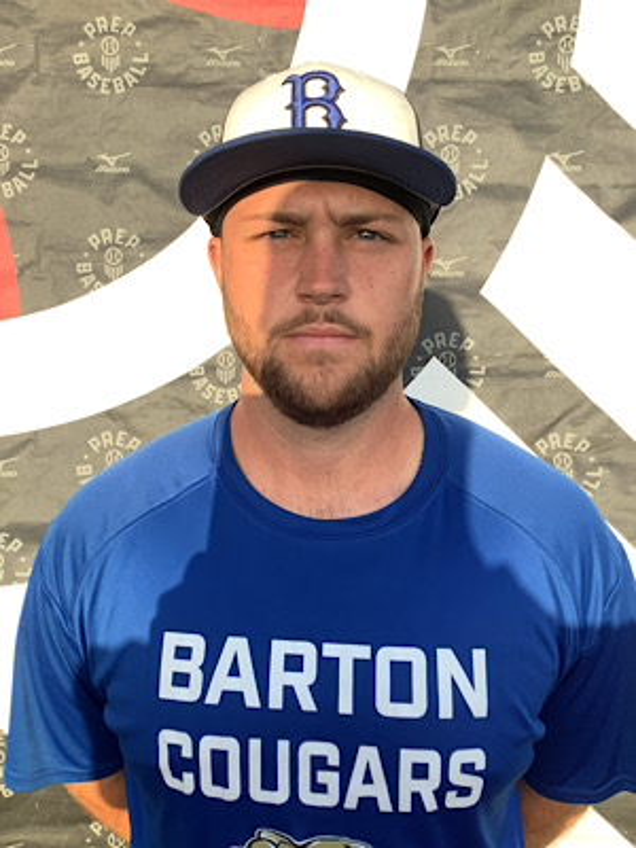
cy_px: 424
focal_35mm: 31
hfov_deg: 45.4
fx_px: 759
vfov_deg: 58.4
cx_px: 318
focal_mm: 3.3
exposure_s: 1/471
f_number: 2.4
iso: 25
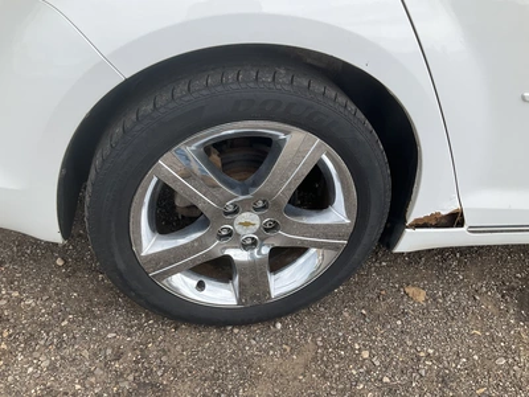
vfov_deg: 48.2
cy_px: 198
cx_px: 264
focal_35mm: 29
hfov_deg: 61.7
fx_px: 443
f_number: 1.8
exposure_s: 1/509
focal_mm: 3
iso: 25
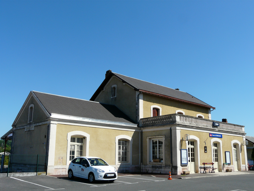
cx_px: 127
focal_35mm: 35
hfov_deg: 52.6
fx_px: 257
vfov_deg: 40.7
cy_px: 96
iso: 100
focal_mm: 5.8
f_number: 5.6
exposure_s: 1/500
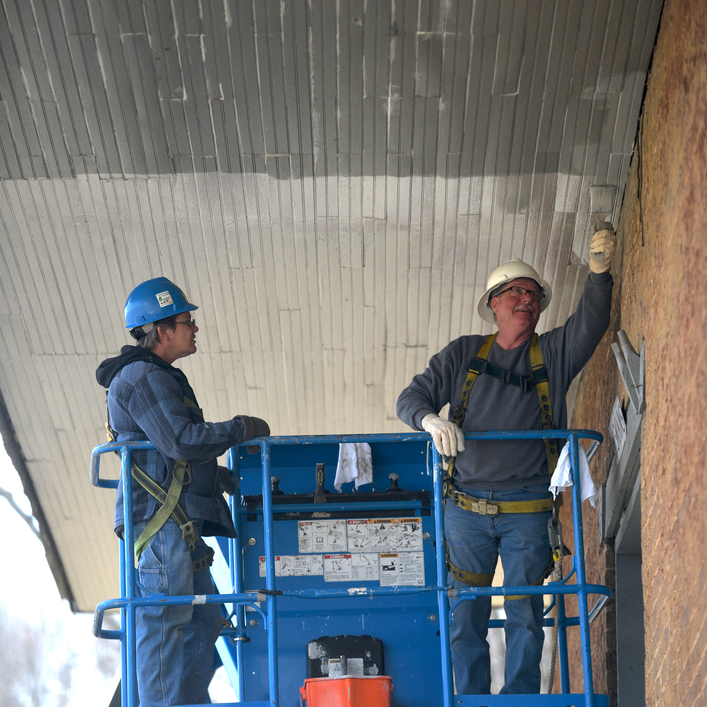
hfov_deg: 8.1
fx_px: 5014
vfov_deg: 8.1
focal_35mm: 217
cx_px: 353
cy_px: 356
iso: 250
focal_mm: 170
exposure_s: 1/1250
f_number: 2.8
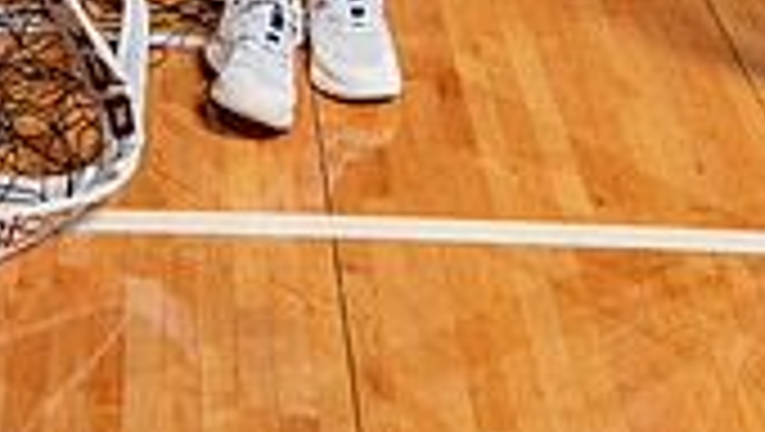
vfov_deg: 8.6
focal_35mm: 130
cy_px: -576
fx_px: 2640
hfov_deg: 16.5
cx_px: 302
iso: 200
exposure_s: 1/250
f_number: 5.6
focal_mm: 47
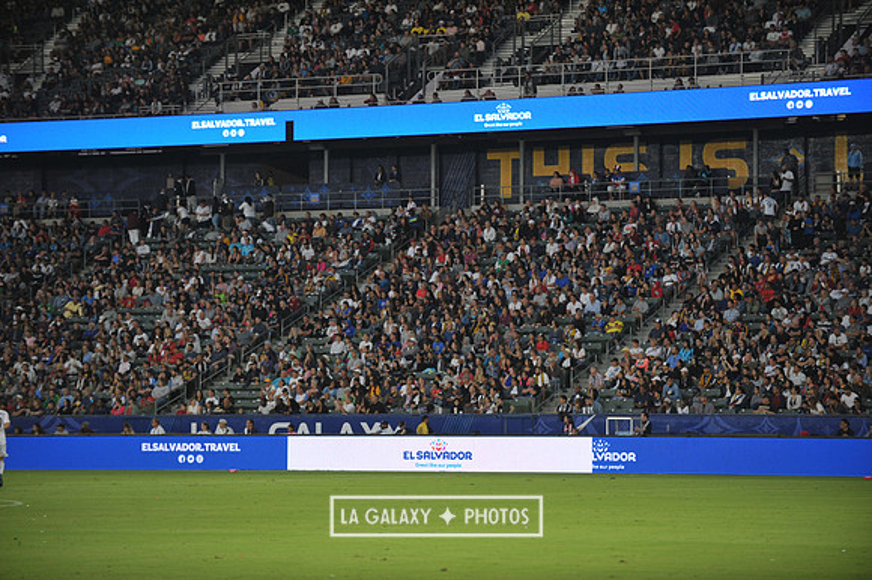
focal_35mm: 135
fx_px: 3268
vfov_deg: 10.1
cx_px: 436
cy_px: 290
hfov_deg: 15.2
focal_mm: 135
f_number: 2.8
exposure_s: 1/1000
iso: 1250
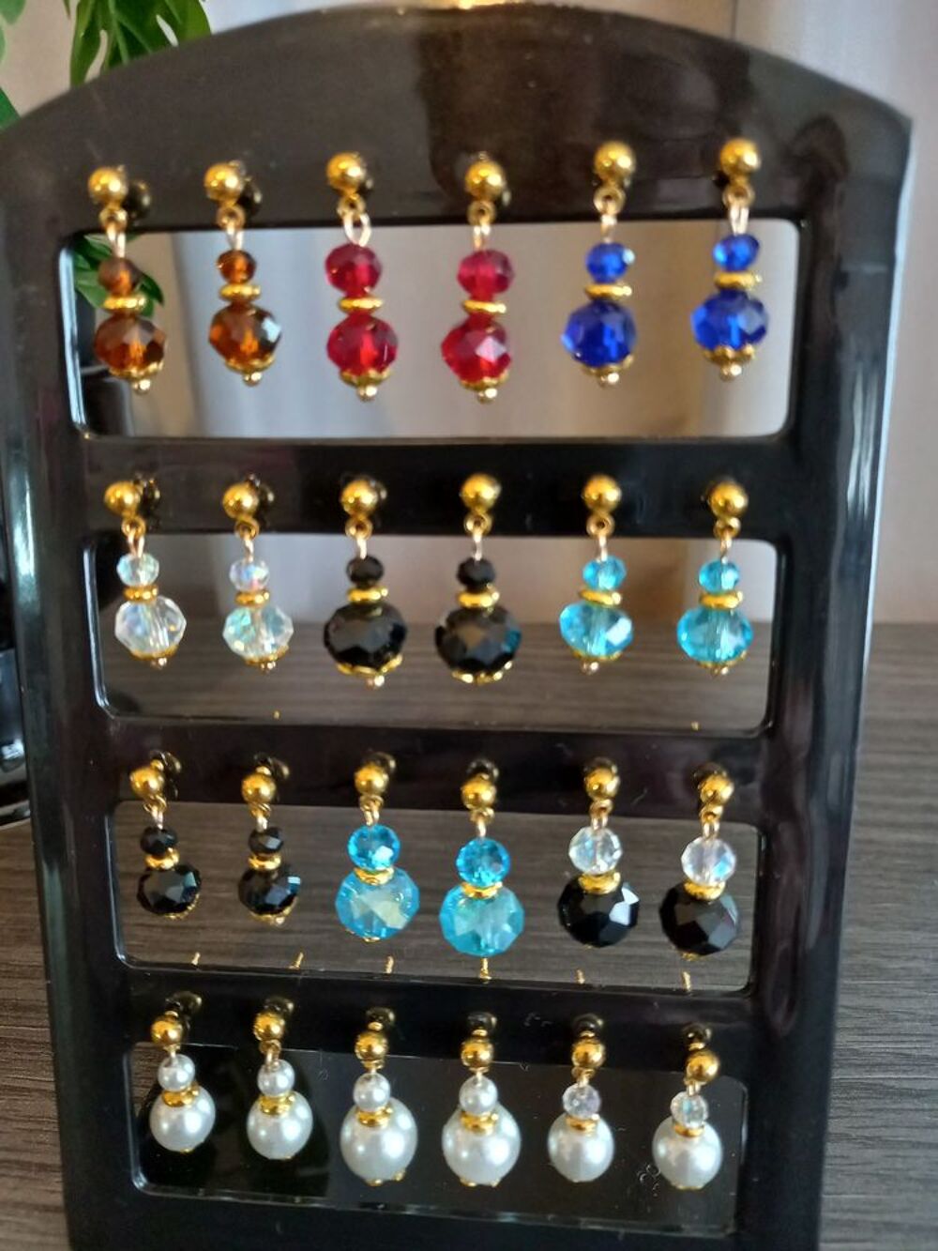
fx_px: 903
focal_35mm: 25
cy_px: 626
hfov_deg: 54.9
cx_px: 469
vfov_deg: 69.4
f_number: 2
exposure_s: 1/20
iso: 640
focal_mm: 4.6
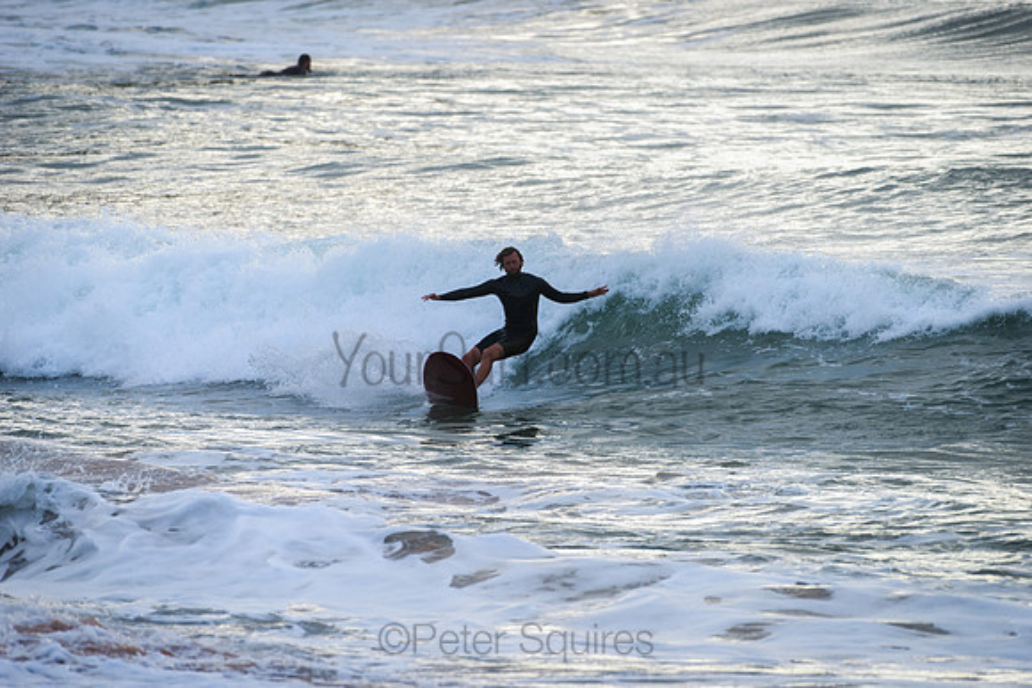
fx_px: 14417
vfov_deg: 2.7
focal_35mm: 503
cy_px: 344
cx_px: 516
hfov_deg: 4.1
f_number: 5.6
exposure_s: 1/1000
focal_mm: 500
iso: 250
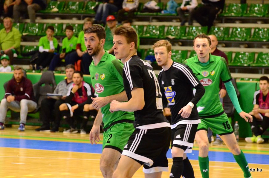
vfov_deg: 6.5
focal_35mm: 210
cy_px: 89
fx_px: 1566
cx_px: 134
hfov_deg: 9.8
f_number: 4.8
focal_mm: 140
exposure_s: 1/320
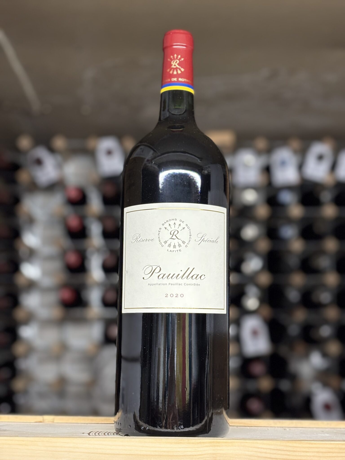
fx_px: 691
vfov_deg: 36.8
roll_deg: +0.2
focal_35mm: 52
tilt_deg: +6.7
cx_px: 172
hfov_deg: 28.0
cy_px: 230
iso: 125
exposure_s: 1/33
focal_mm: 5.96
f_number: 1.6
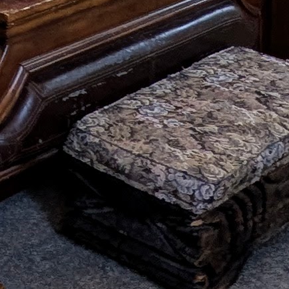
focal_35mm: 100
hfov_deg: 14.6
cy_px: -237
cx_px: -273
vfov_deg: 15.0
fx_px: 945
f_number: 1.95
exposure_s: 1/30
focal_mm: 2.23
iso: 38
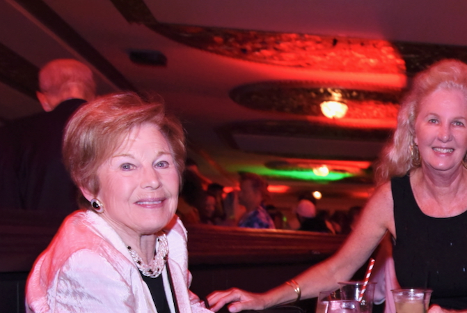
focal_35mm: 61
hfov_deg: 31.3
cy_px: 288
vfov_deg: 21.8
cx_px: 420
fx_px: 792
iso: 2000
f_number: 5
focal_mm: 32
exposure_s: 1/40
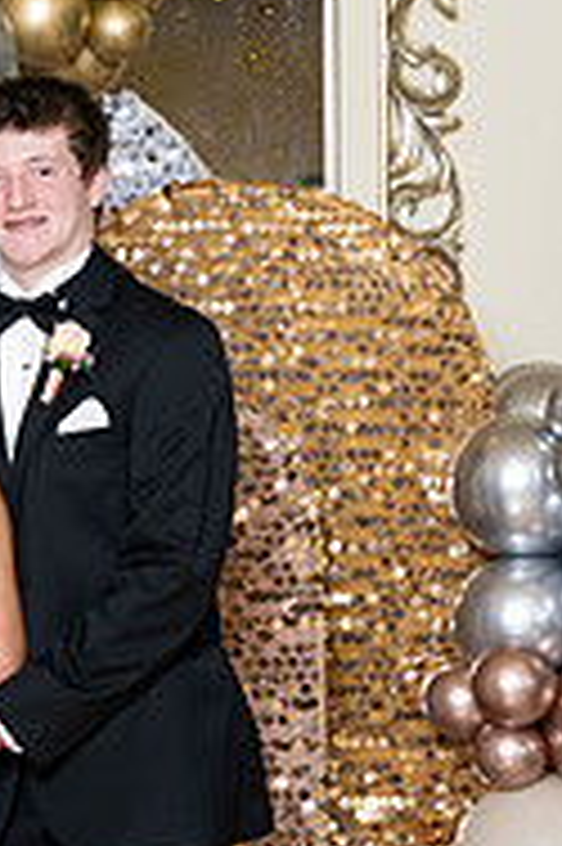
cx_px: -99
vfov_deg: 12.2
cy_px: 652
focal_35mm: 168
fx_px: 3941
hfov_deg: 8.1
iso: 250
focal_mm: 70
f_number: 5.6
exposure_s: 1/200
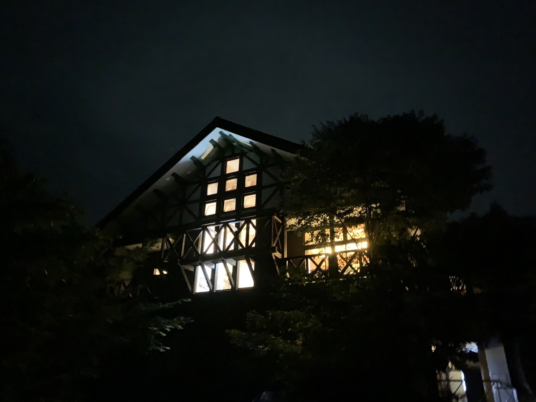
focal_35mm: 26
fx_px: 403
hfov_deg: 67.3
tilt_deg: +27.0
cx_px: 268
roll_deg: -1.4
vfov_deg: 53.1
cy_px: 201
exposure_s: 1/4
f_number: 1.8
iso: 3200
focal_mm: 4.25
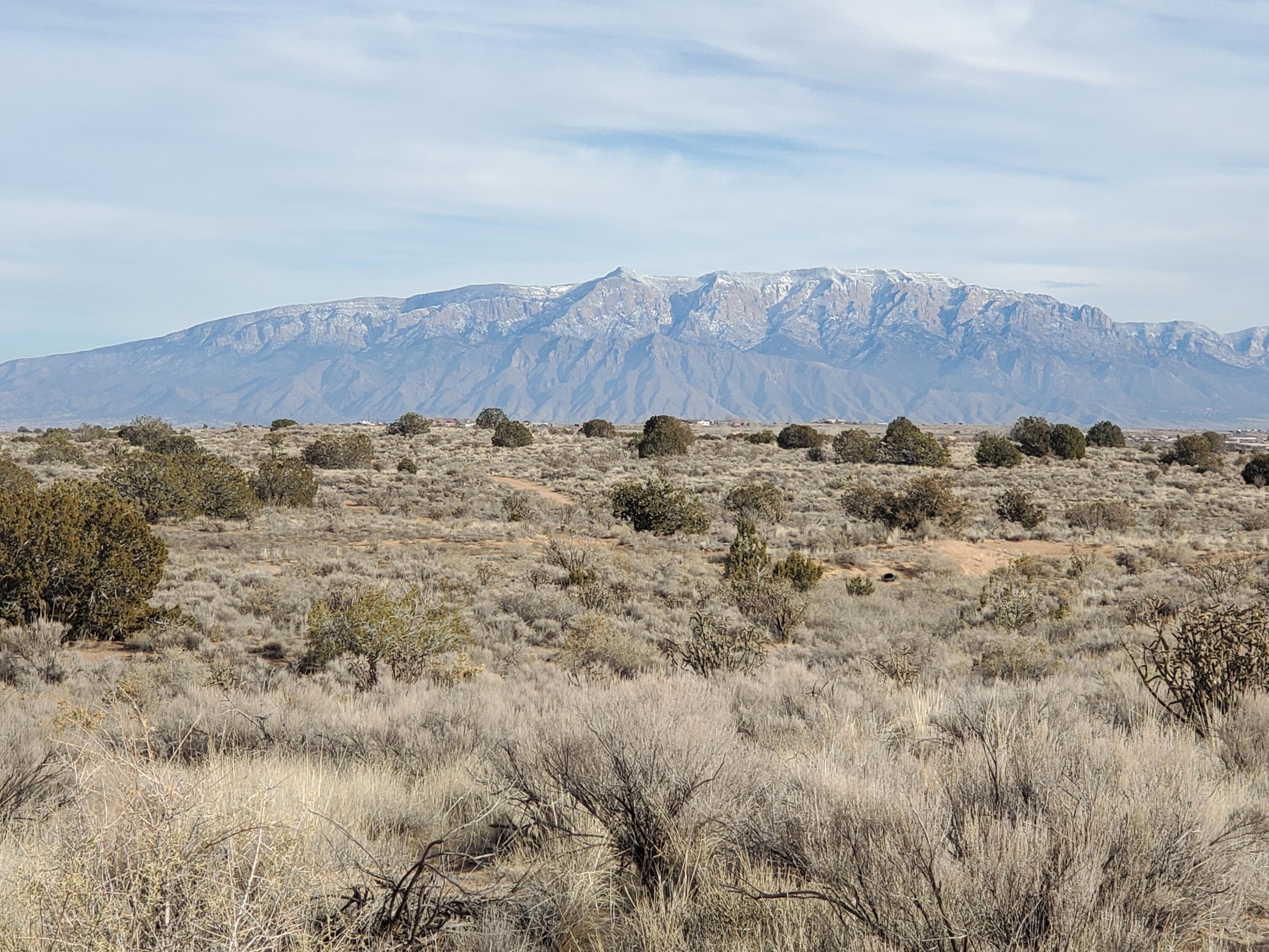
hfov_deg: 36.8
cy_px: 476
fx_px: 1906
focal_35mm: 52
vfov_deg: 28.0
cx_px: 634
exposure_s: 1/688
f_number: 2.4
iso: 50
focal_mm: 6
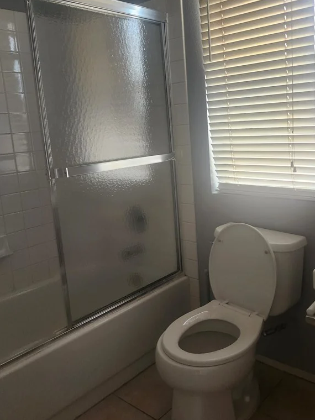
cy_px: 197
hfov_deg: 44.9
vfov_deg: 58.3
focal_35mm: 31
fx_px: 376
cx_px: 203
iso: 640
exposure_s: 1/120
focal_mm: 5.54
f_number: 1.8
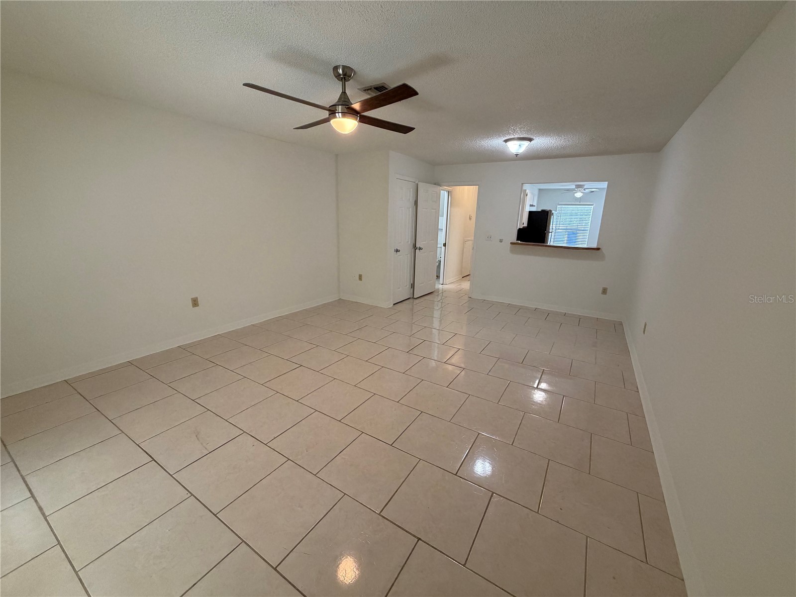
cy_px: 298
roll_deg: -1.8
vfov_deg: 85.7
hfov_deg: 102.1
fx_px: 322
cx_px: 398
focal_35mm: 14
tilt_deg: -13.8
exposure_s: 1/120
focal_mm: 2.22
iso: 320
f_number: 2.2
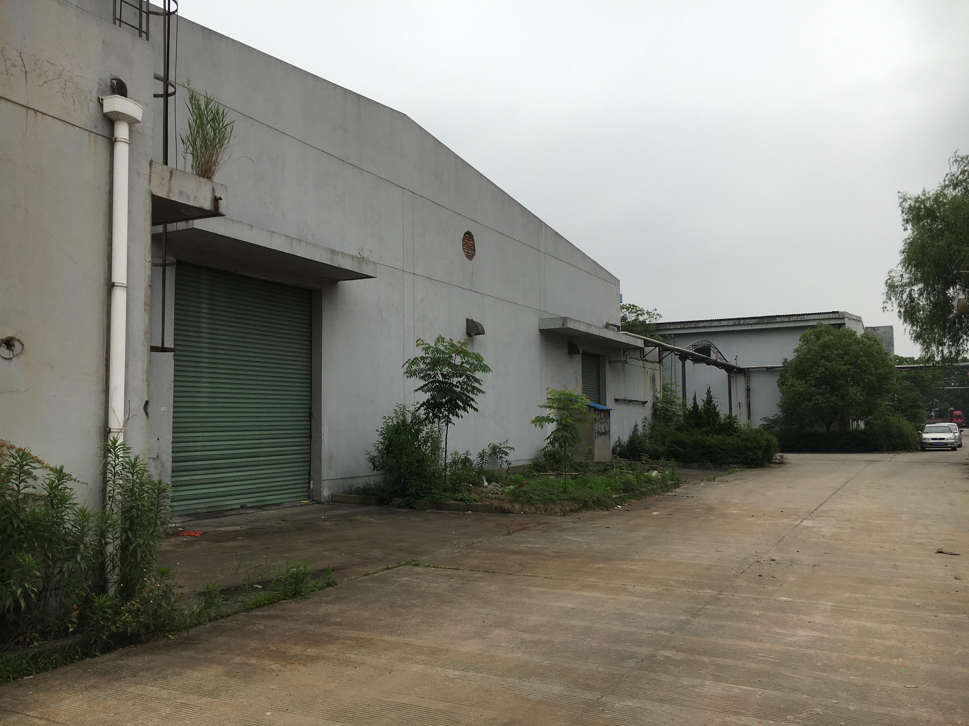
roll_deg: -0.2
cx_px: 484
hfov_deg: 61.7
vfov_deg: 48.2
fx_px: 812
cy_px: 363
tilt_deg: +3.3
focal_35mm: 29
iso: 25
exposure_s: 1/1538
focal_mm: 4.15
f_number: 2.2
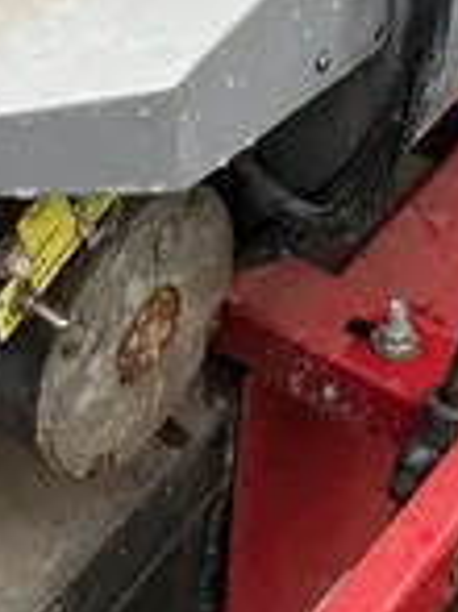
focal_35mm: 140
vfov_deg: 13.5
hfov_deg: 10.6
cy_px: -219
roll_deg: -2.8
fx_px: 2473
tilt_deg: -28.6
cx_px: 179
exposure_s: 1/121
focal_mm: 3.99
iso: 50
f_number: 1.8
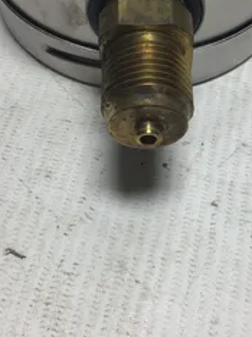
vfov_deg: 36.1
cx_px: 150
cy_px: 140
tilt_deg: -56.5
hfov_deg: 27.4
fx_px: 515
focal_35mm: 53
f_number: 2.4
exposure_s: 1/120
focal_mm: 3.3
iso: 32
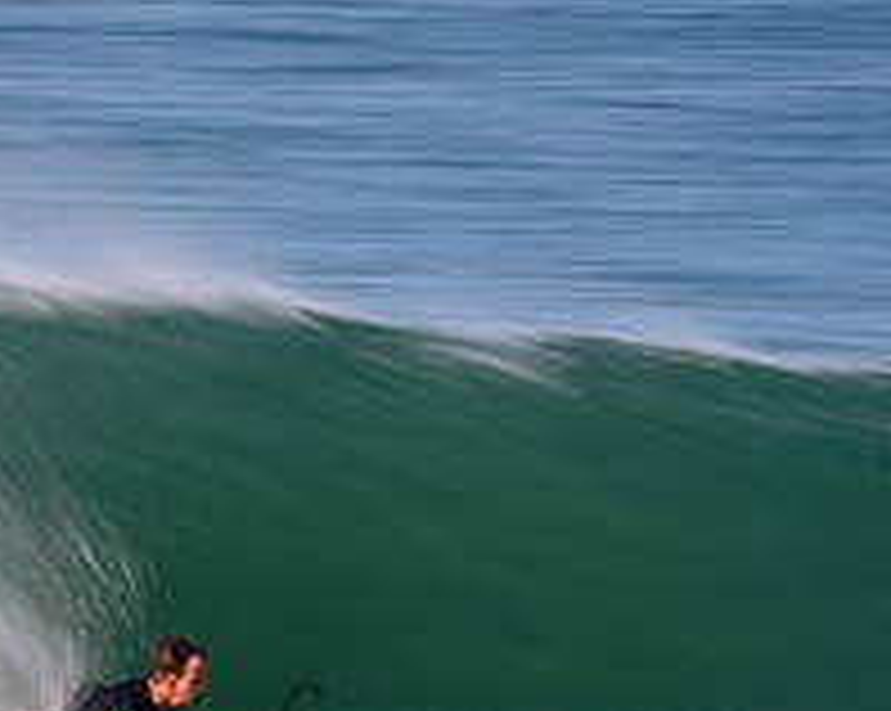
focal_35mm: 1817
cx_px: 256
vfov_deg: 0.9
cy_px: 713
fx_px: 47867
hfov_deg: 1.1
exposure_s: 1/20
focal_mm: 440
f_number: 18
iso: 100
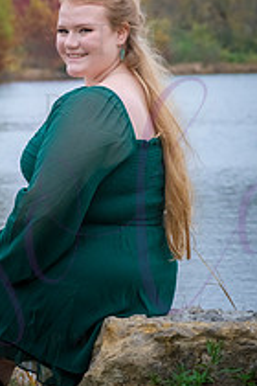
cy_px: 105
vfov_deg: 9.6
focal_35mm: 214
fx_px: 2291
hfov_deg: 6.4
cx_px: 99
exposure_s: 1/400
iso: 640
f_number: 8
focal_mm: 100
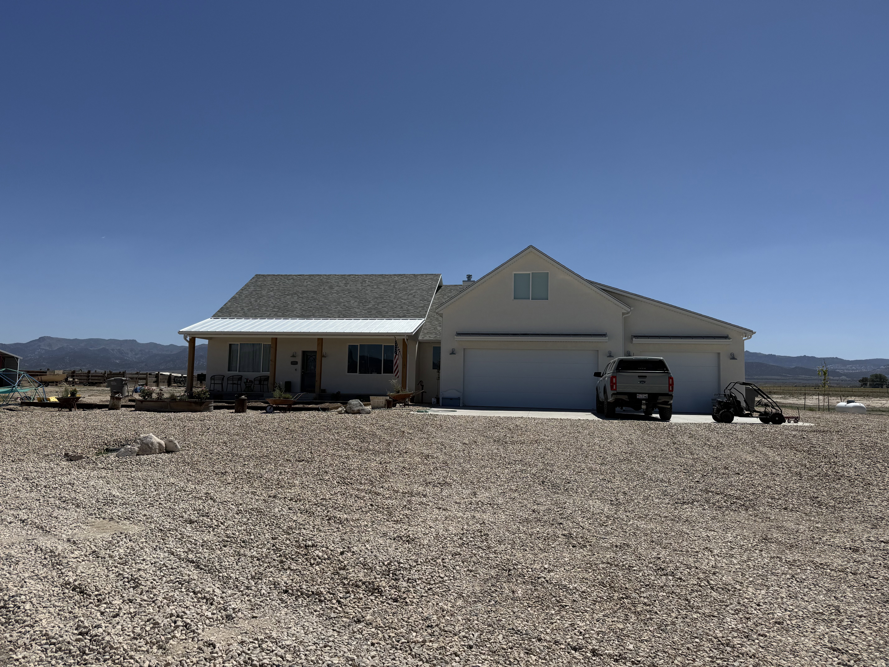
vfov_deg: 56.8
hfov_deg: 71.6
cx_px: 444
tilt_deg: +5.3
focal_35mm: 24
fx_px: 616
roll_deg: -1.5
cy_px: 334
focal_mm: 6.76
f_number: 1.78
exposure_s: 1/9091
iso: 80
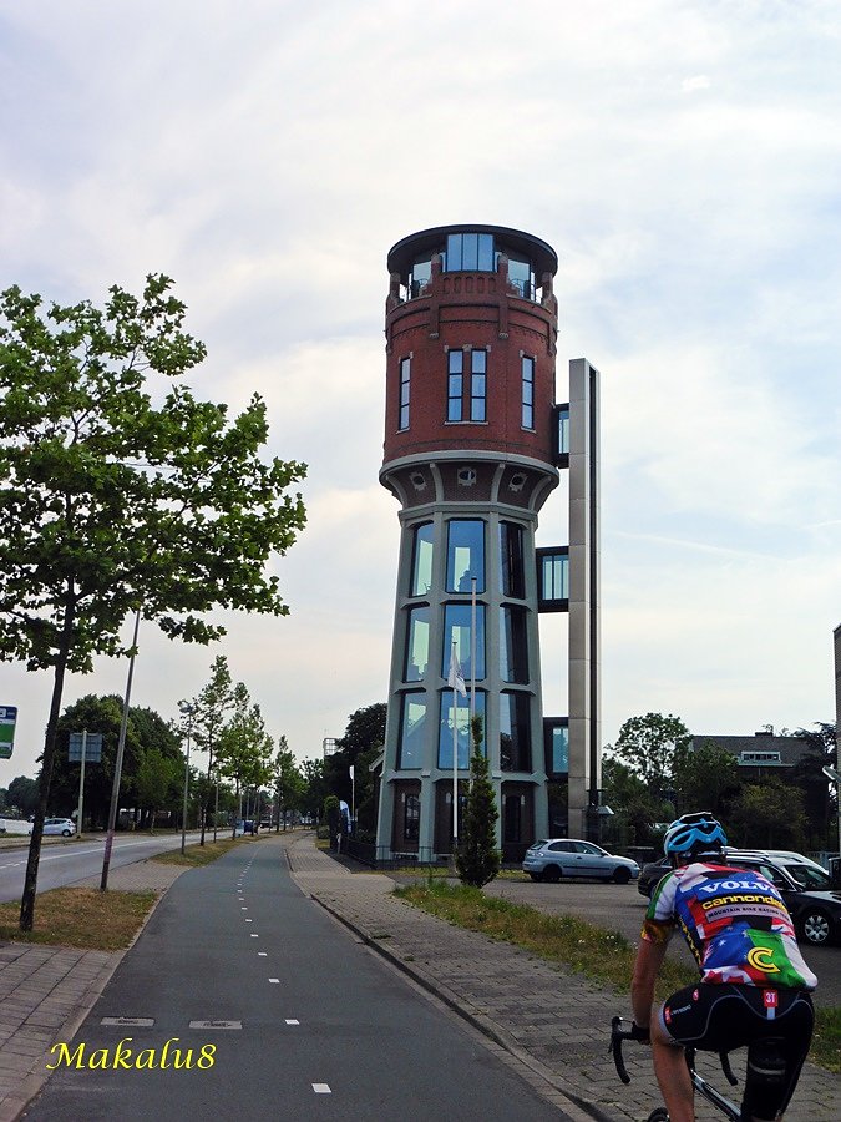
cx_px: 420
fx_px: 1328
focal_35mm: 41
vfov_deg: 45.8
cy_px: 561
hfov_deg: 35.1
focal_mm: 7.4
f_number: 5
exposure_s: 1/1600
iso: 100
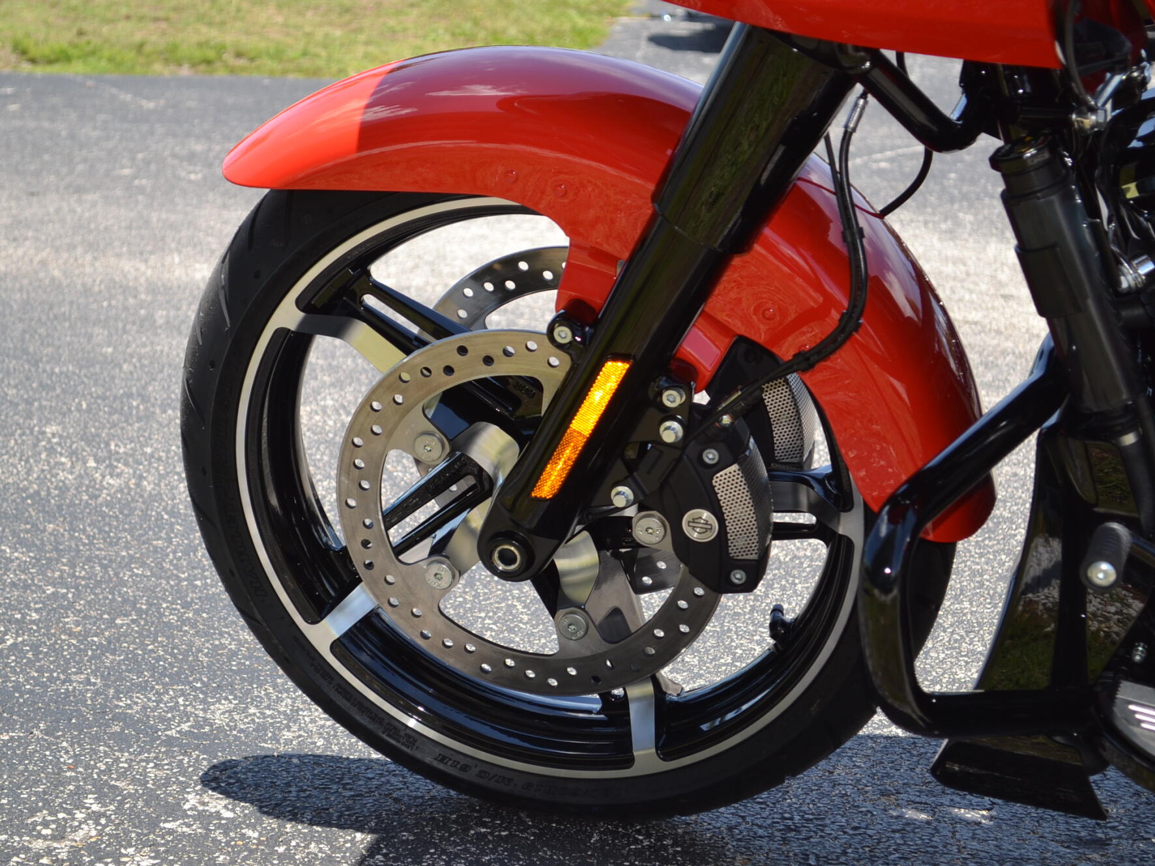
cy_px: 433
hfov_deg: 21.9
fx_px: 2988
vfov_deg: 16.5
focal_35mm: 90
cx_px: 548
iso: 100
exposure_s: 1/200
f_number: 6.3
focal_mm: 55
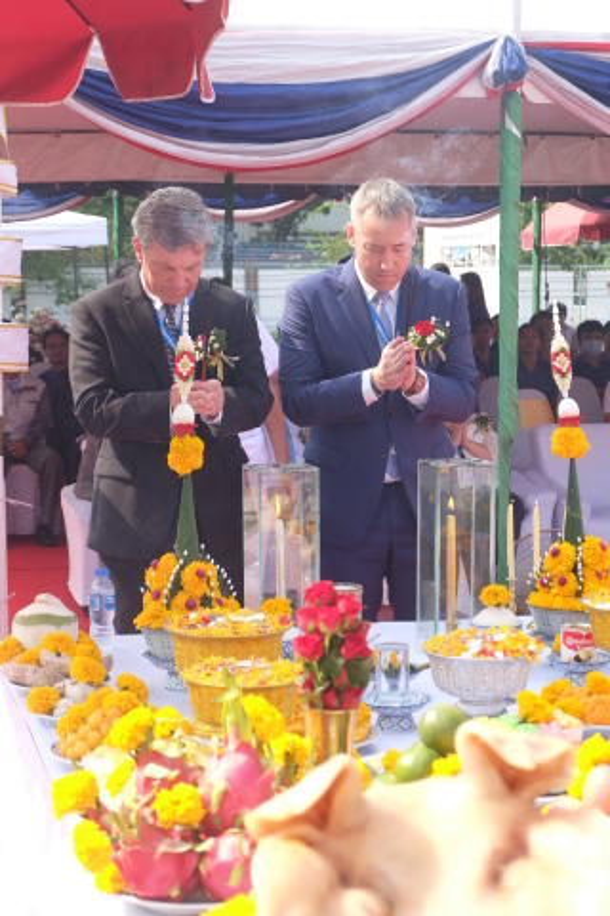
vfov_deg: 27.0
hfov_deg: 18.2
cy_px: 458
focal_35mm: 75
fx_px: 1906
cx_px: 305
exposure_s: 1/170
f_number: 5.6
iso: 200
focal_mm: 50
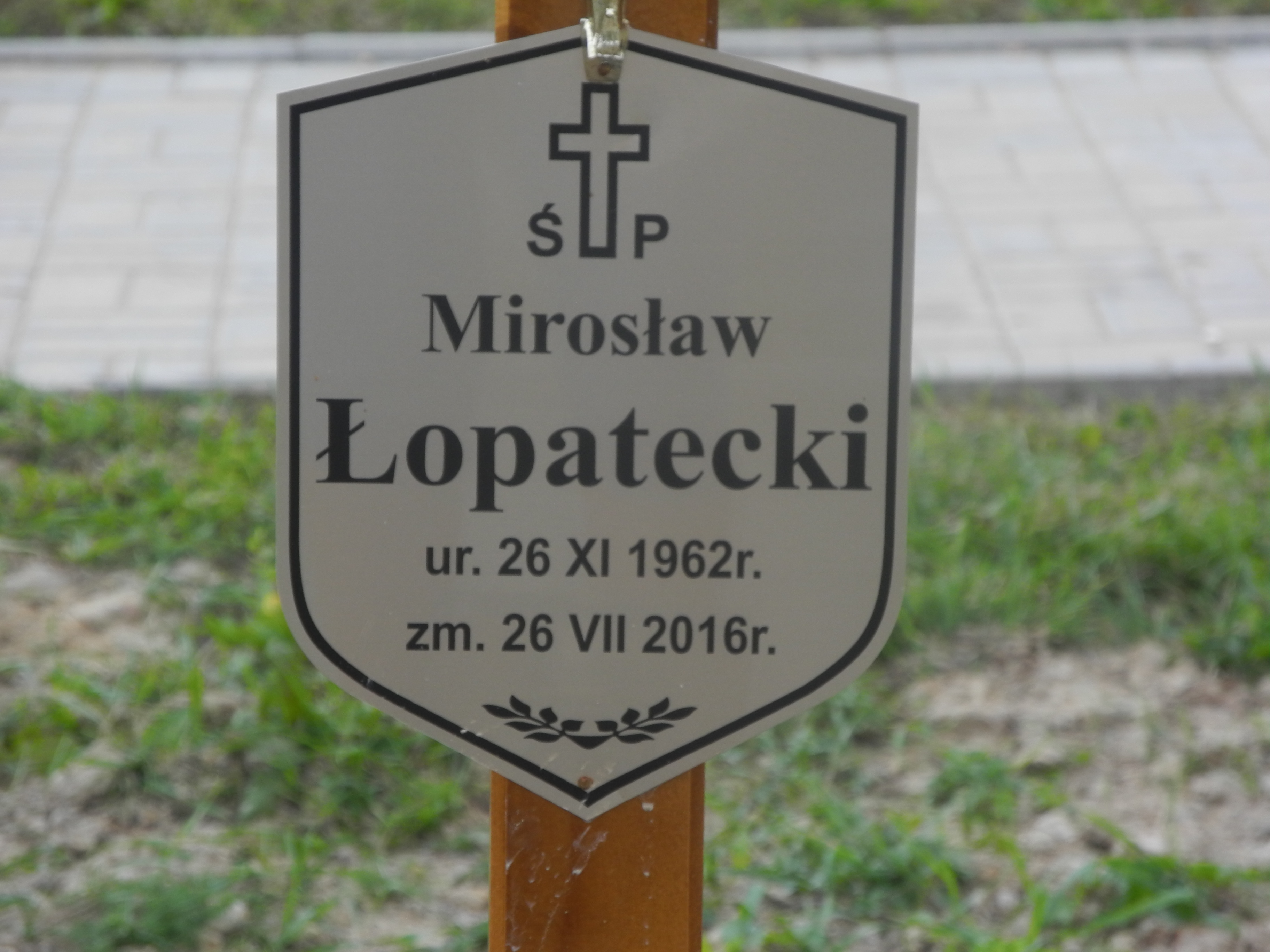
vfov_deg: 9.7
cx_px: 635
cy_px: 476
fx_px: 5613
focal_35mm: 153
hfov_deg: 12.9
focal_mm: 32.6
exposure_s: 1/400
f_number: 5
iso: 160
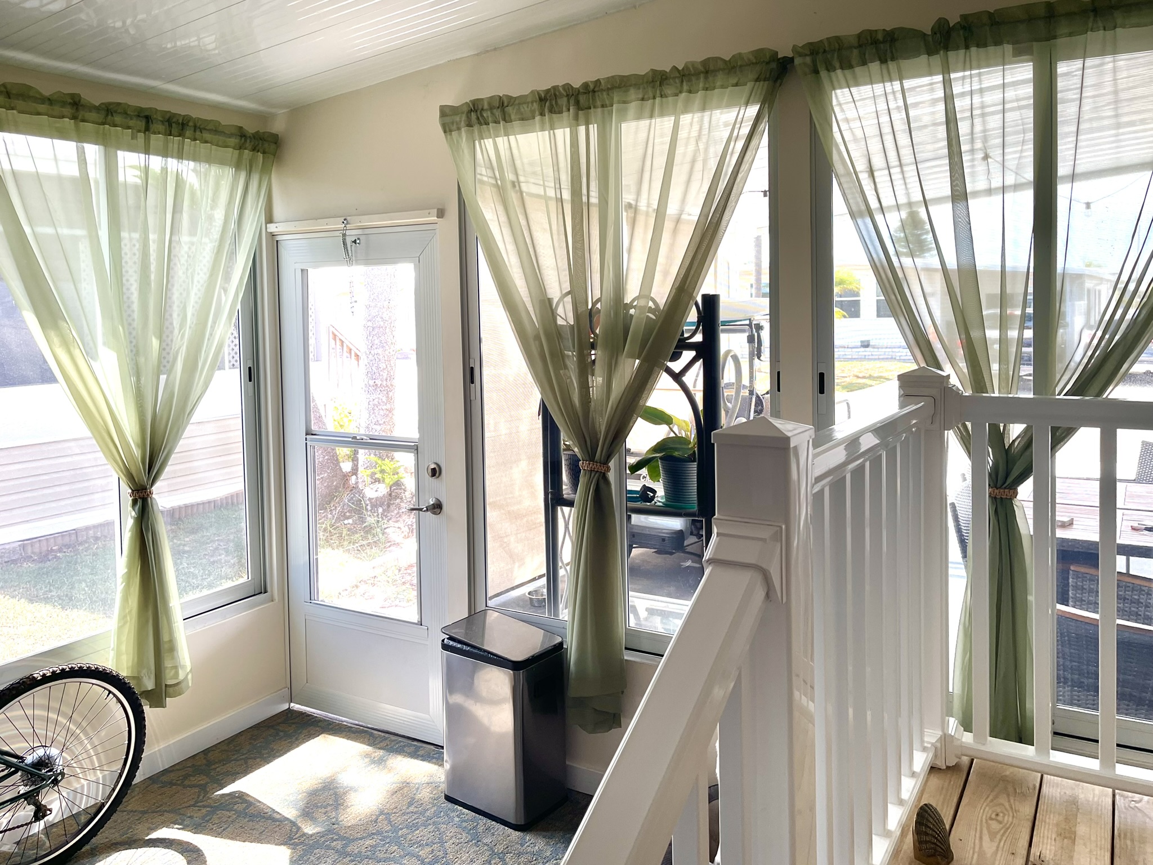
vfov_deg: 54.9
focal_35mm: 25
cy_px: 432
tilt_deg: -8.6
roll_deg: +1.4
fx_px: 833
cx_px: 576
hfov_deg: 69.4
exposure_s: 1/121
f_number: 1.6
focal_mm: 5.1
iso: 100
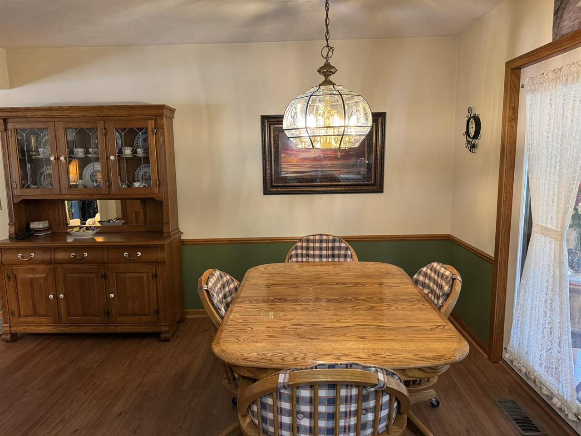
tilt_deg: -9.1
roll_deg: +1.4
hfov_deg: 71.6
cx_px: 290
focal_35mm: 24
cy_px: 218
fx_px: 403
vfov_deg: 56.8
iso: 320
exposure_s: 1/60
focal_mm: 6.76
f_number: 1.78
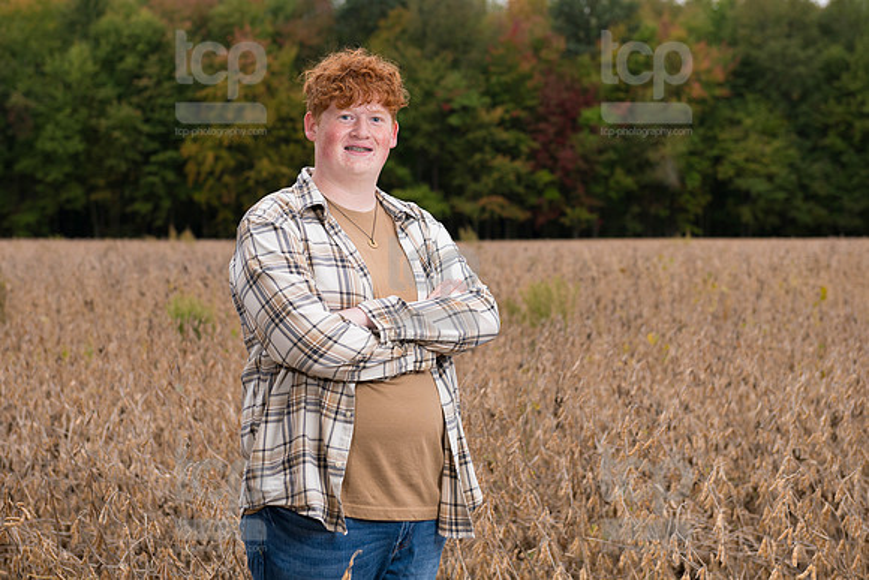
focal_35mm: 74
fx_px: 1795
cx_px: 412
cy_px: 229
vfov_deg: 18.3
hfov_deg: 27.2
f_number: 4.5
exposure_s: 1/250
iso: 100
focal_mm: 60
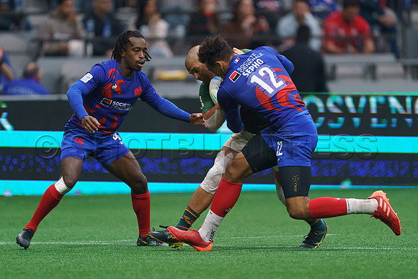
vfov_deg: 1.9
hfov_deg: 2.9
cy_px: 131
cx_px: 240
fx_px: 8397
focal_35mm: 723
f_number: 4
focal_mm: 600
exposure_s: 1/3200
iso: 5000
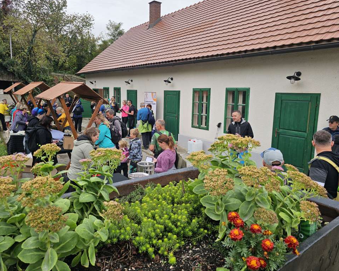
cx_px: 163
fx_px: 251
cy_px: 131
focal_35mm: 25
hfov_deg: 68.1
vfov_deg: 56.8
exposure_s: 1/226
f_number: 1.7
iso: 10
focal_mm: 6.3
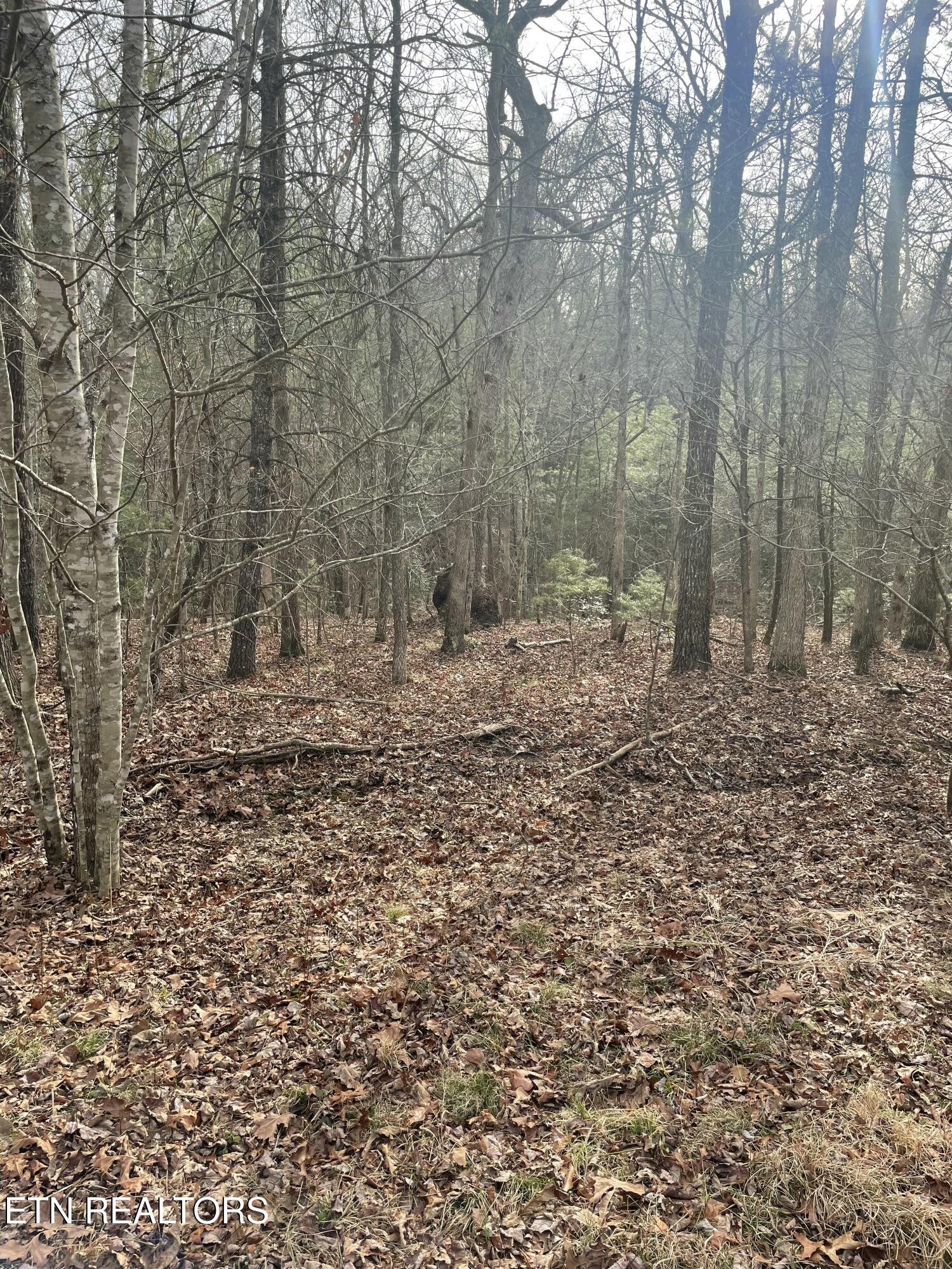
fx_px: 953
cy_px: 634
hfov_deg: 53.1
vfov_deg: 67.3
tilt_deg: -12.2
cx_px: 476
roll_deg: +0.5
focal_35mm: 26
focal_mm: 4.2
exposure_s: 1/520
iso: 32
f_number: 1.6
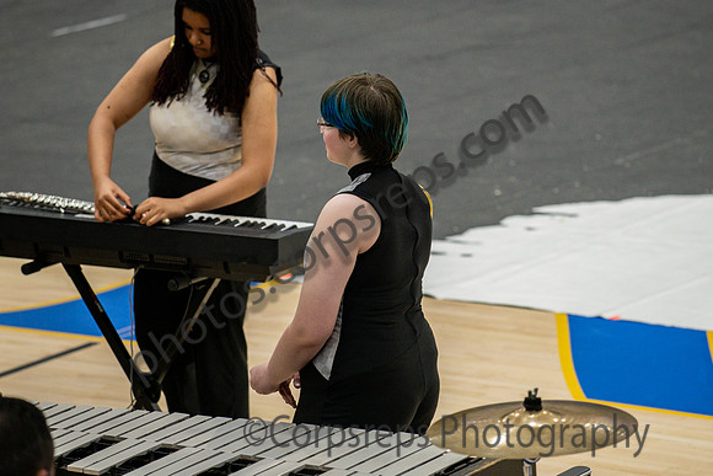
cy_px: 182
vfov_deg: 6.6
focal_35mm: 209
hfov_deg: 9.8
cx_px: 377
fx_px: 4141
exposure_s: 1/500
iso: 1250
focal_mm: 160
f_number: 4
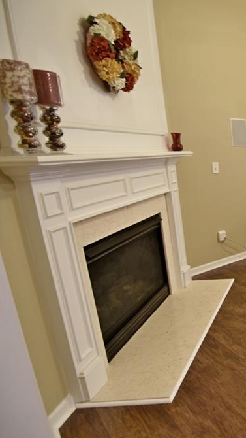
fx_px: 278
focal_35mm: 24
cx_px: 331
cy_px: 218
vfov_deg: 76.3
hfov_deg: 33.0
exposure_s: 1/1.3
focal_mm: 10
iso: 100
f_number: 3.5
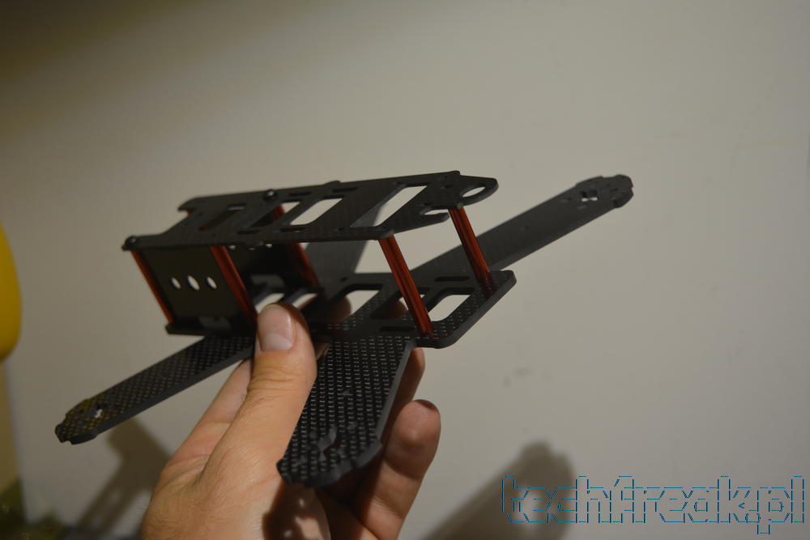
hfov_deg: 37.8
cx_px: 405
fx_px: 1181
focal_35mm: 52
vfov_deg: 25.8
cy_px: 270
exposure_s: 1/80
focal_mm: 35
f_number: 4.5
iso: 400
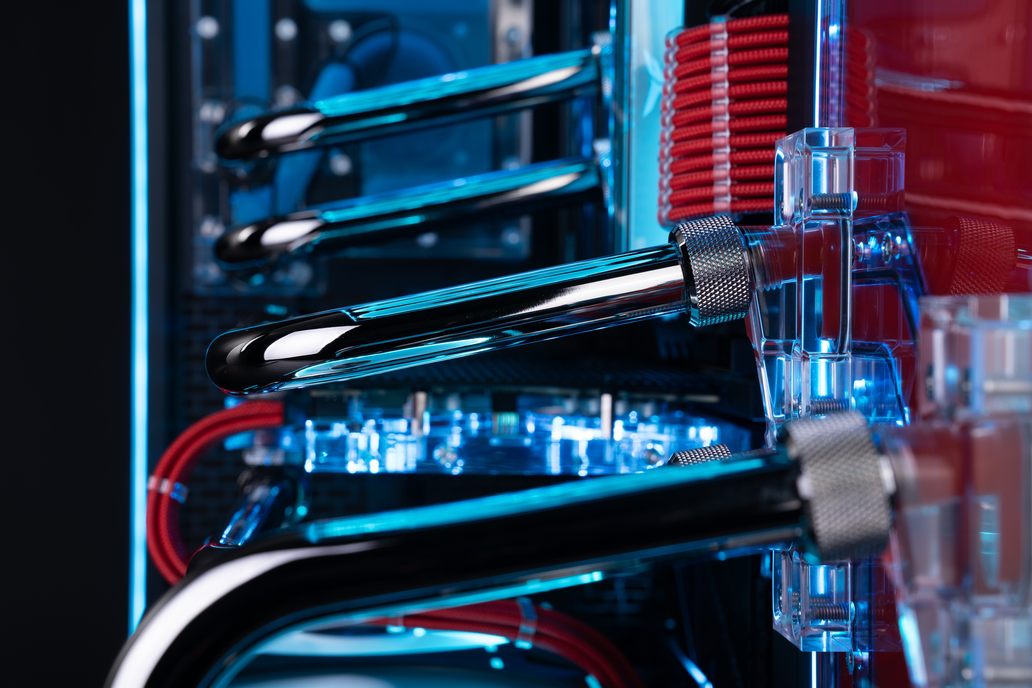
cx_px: 516
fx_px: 2007
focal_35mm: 70
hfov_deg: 28.8
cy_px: 344
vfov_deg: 19.5
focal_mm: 70
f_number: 11
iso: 100
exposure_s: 2
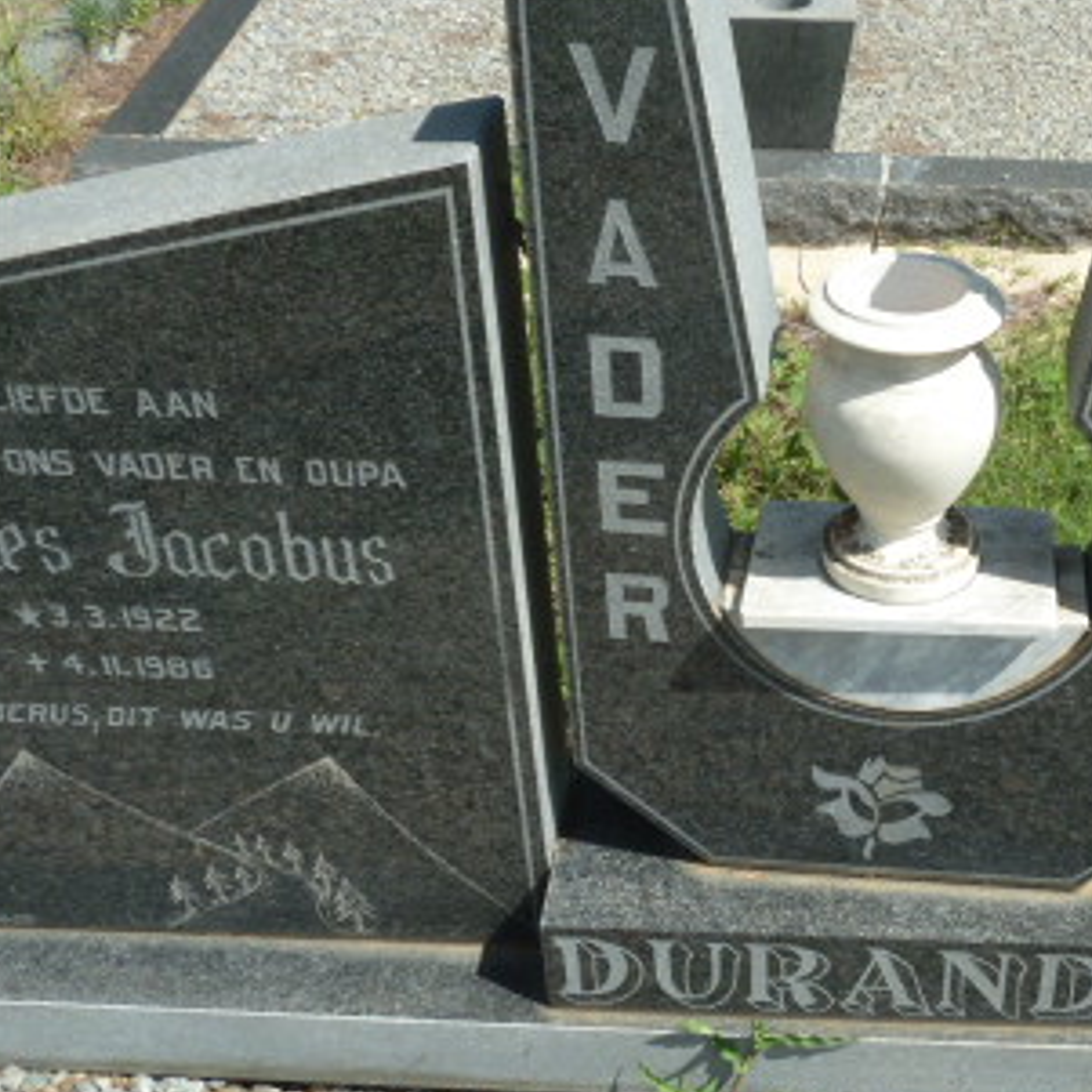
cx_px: 885
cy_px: 642
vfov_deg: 36.0
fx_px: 1677
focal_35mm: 47
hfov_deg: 34.8
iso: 80
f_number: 4
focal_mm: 4.1
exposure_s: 1/500
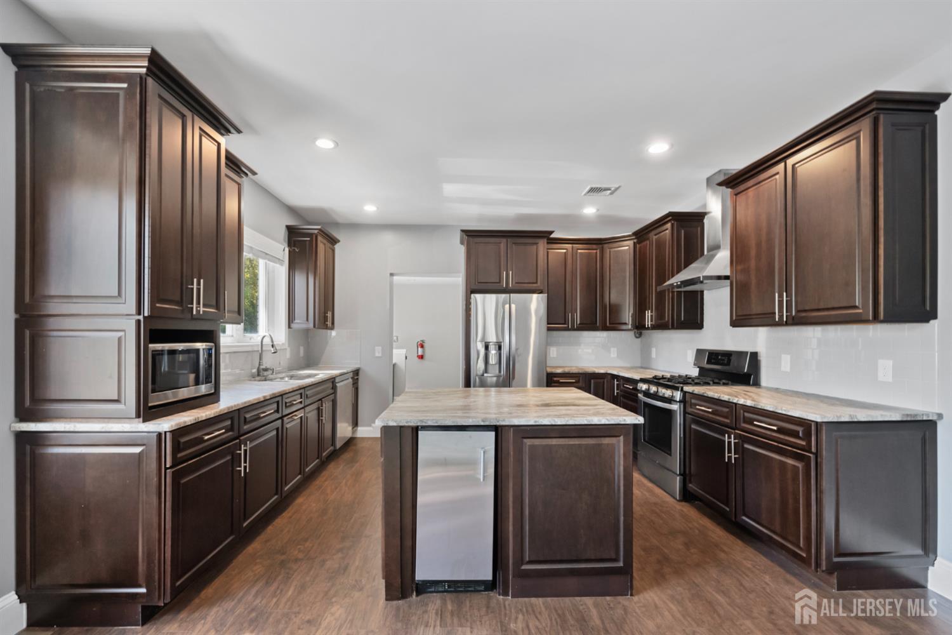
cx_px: 476
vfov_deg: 73.7
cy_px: 318
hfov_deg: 96.7
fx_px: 423
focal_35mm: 16
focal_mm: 16
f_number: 9
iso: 2000
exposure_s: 1/13
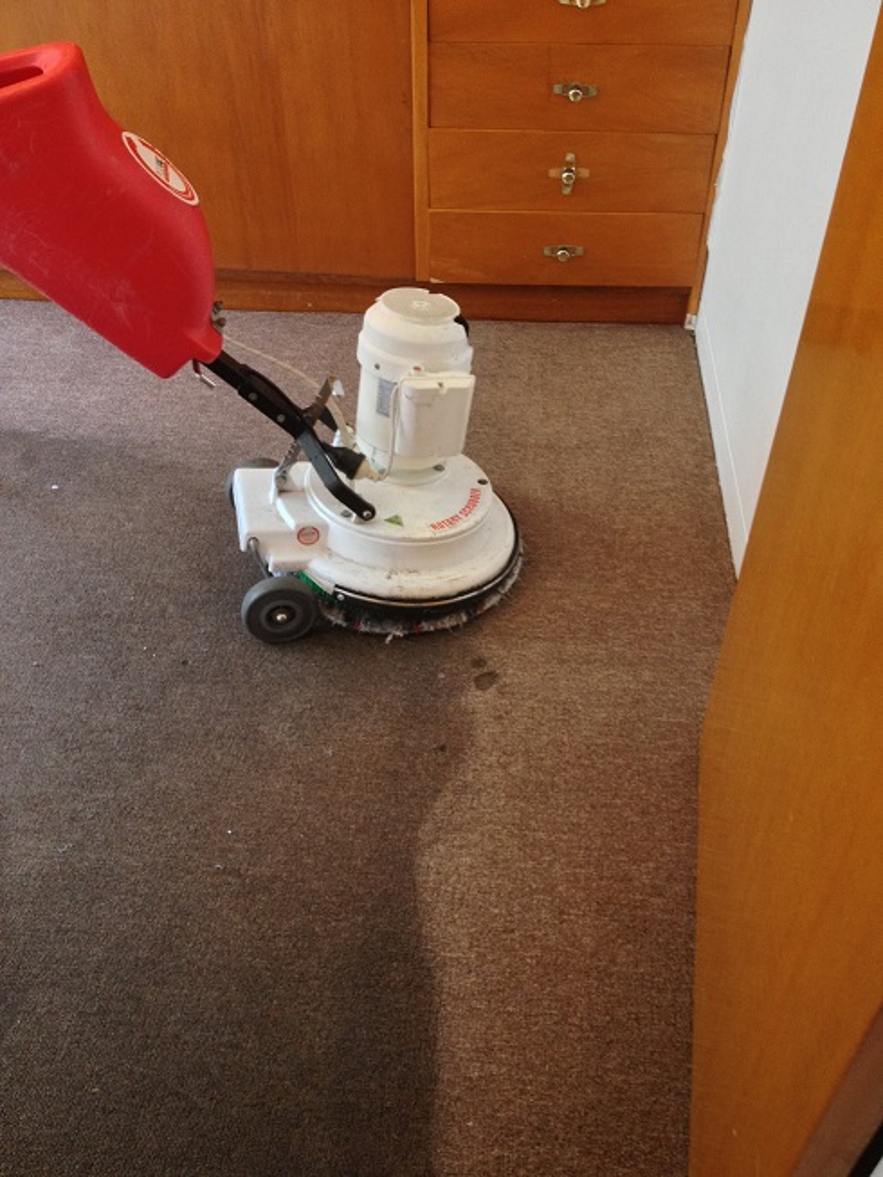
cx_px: 442
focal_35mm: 35
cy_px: 588
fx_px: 1190
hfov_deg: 40.7
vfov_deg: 52.6
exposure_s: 1/20
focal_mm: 4.28
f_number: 2.4
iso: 160
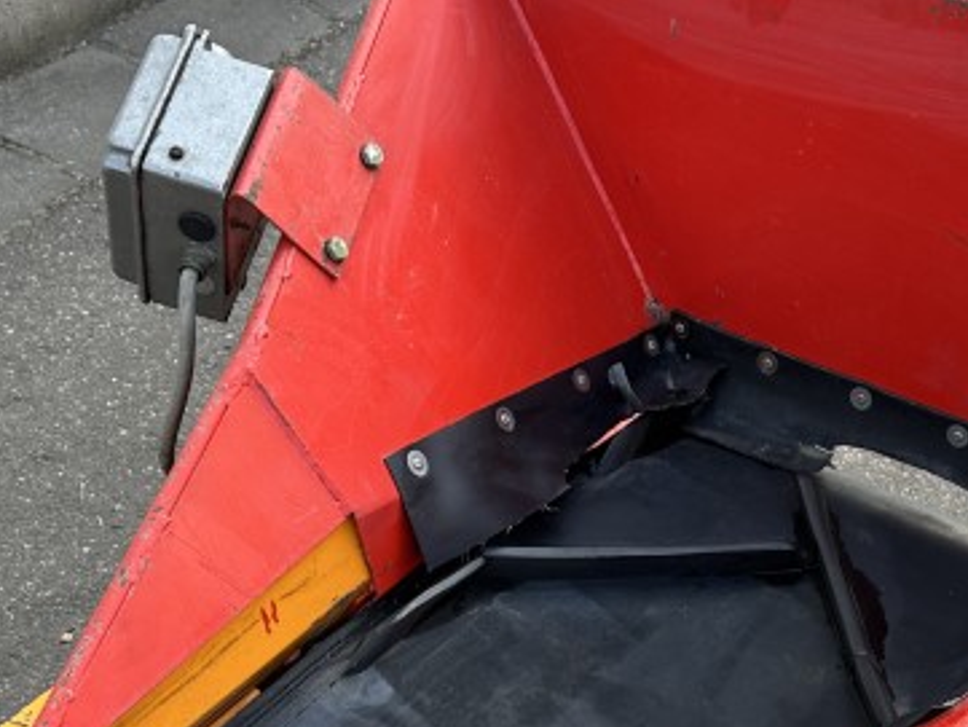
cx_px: 627
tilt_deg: -45.3
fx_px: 1902
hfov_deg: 28.4
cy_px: 684
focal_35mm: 68
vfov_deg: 21.1
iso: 80
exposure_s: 1/414
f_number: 1.78
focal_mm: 6.86
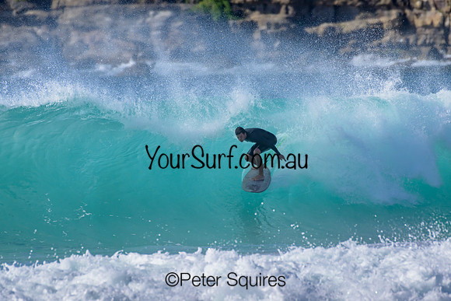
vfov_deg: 1.4
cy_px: 150
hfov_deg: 2.1
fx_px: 12530
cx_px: 226
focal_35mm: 1000
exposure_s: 1/2000
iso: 1000
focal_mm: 1000
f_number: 11
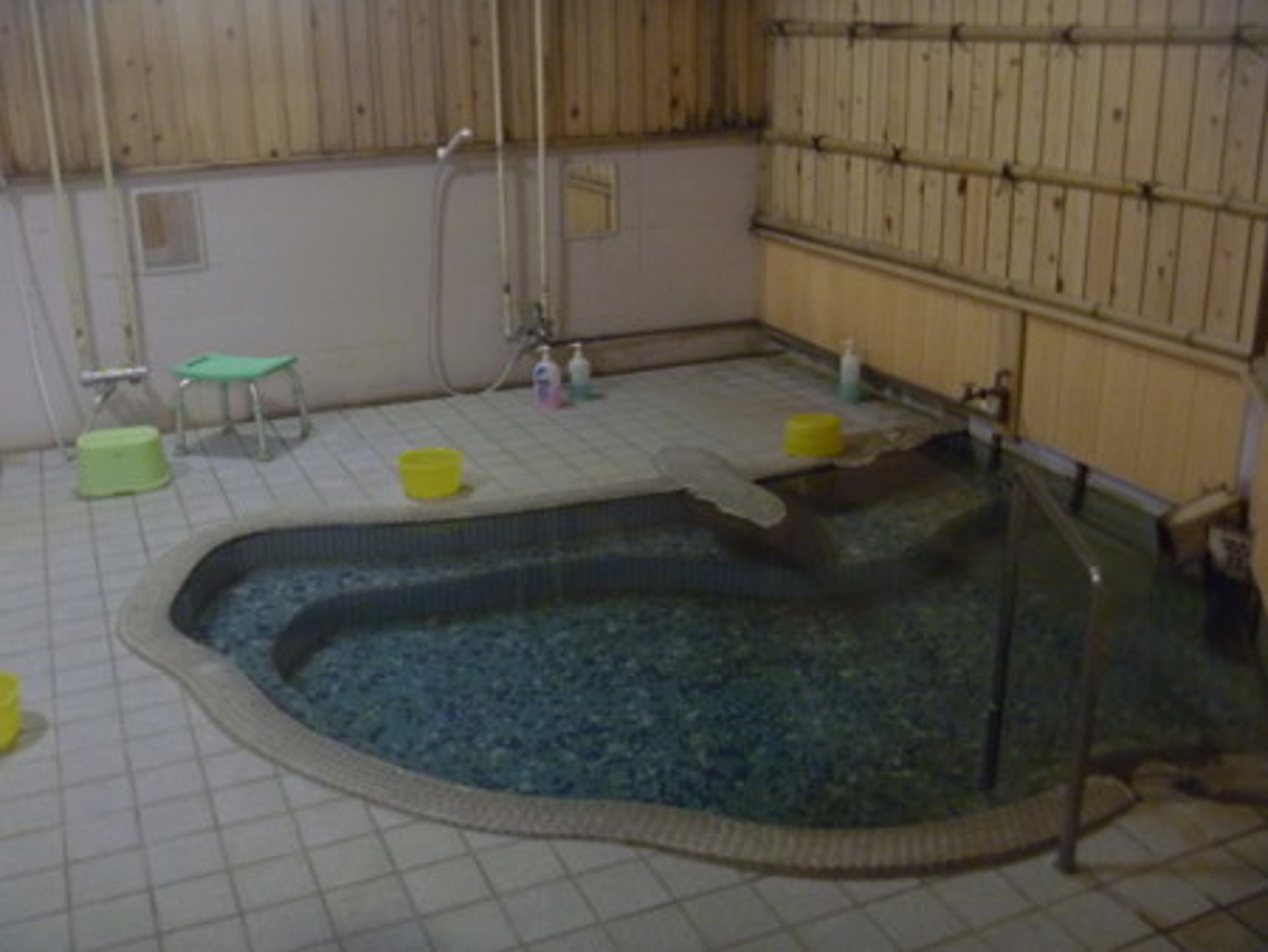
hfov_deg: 52.6
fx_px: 1283
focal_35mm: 35
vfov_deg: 40.7
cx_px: 634
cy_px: 476
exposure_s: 1/4
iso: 400
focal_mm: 6.3
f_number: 3.5
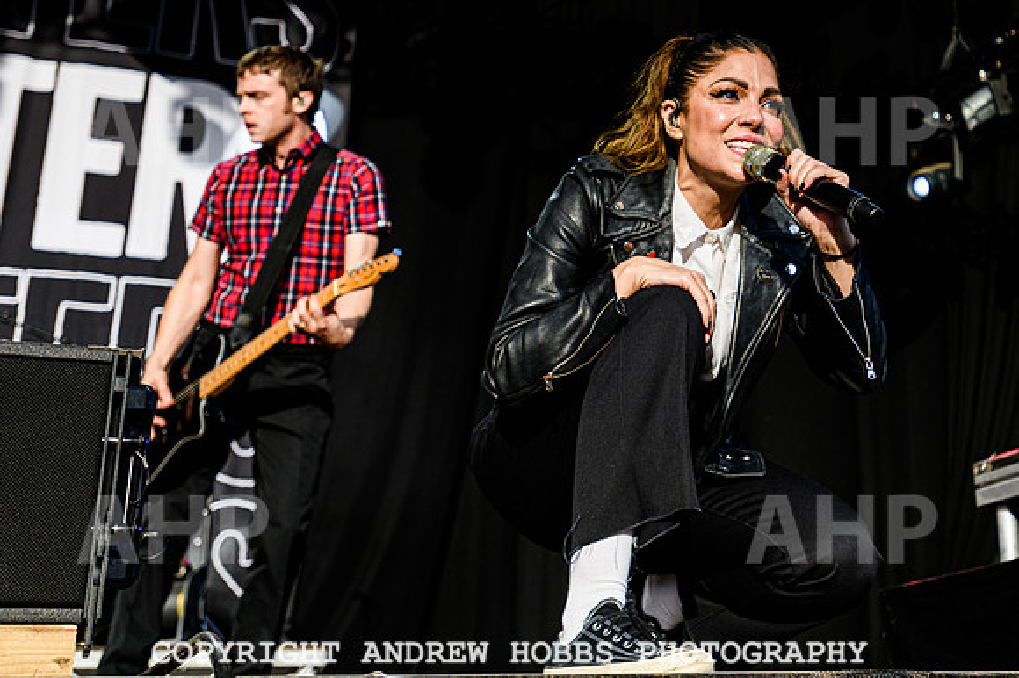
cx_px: 751
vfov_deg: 22.3
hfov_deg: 32.9
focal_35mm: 60
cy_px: 121
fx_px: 1695
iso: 400
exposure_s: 1/2000
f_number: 4.5
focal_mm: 35
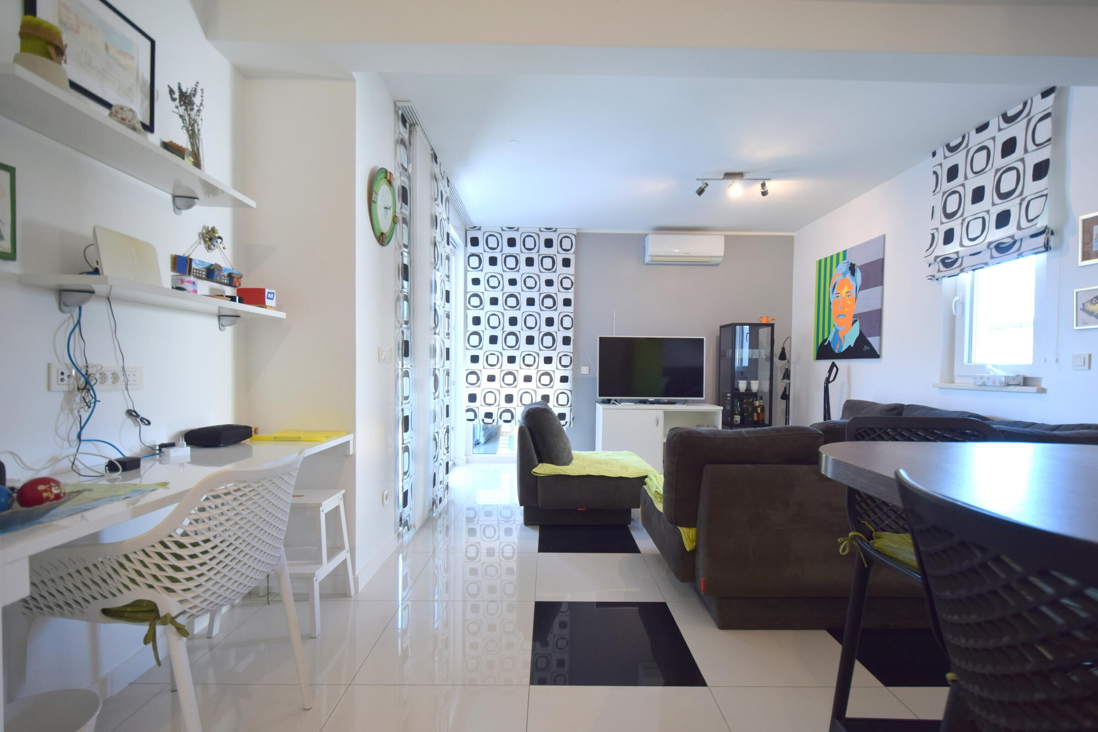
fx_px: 457
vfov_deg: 77.3
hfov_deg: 100.4
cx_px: 549
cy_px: 366
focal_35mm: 15
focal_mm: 10
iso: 400
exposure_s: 1/60
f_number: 4
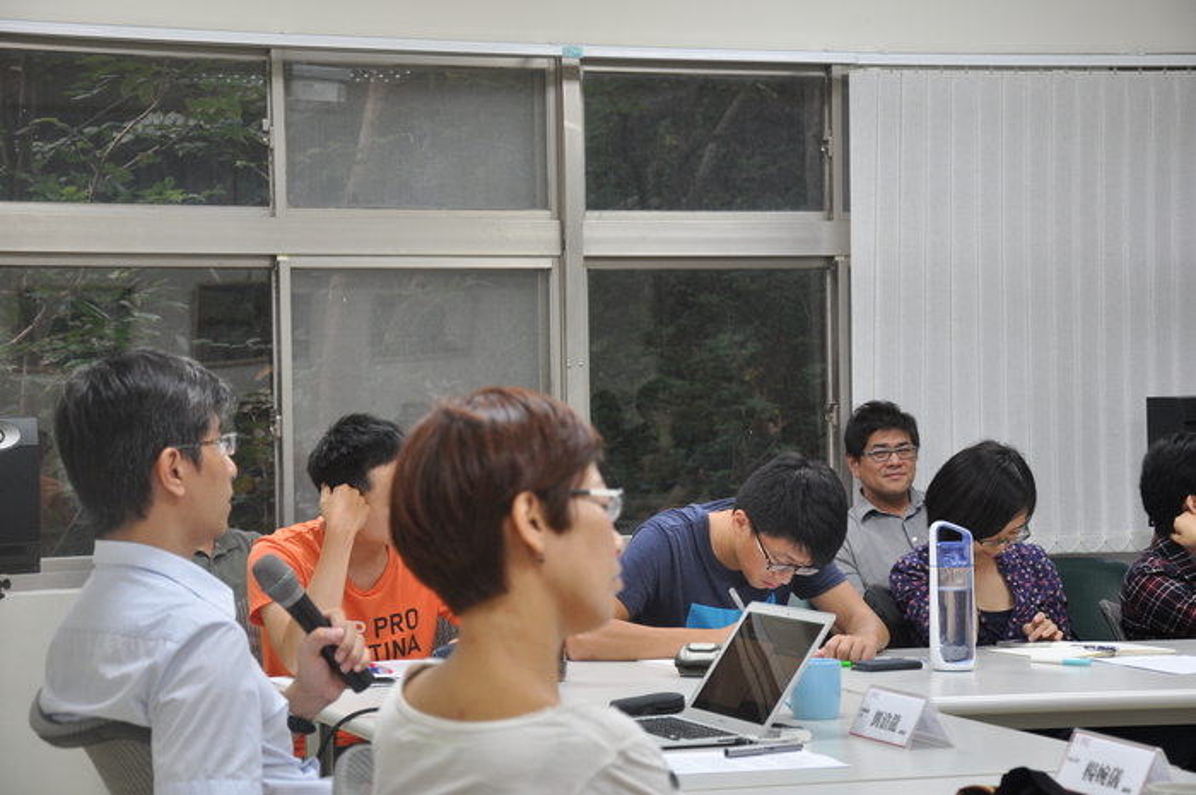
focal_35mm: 87
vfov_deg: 15.7
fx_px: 2887
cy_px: 398
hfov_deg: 23.4
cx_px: 598
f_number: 5
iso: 640
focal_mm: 58
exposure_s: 1/30
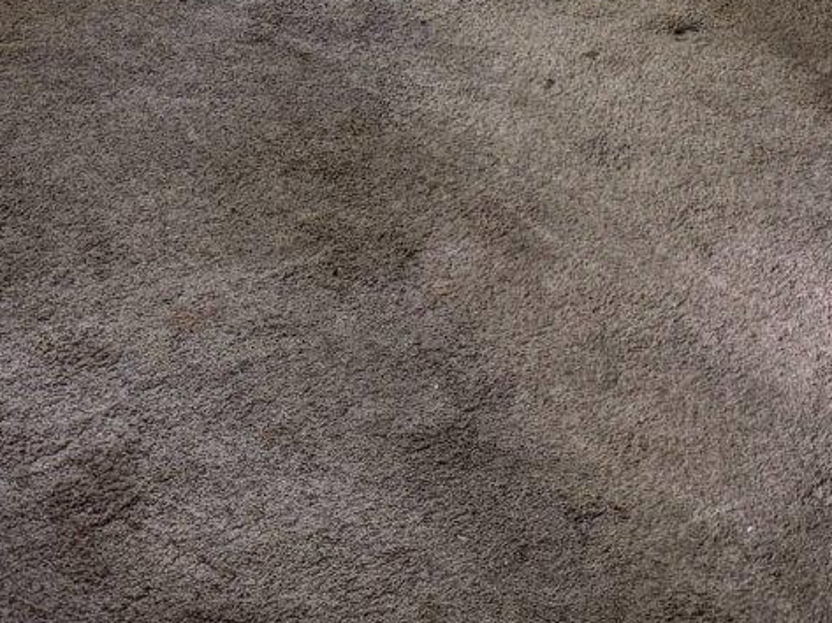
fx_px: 2498
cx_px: 723
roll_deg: +1.0
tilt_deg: -9.8
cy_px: -669
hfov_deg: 18.6
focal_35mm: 104
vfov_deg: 12.4
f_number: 1.78
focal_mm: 6.76
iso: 200
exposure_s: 1/112
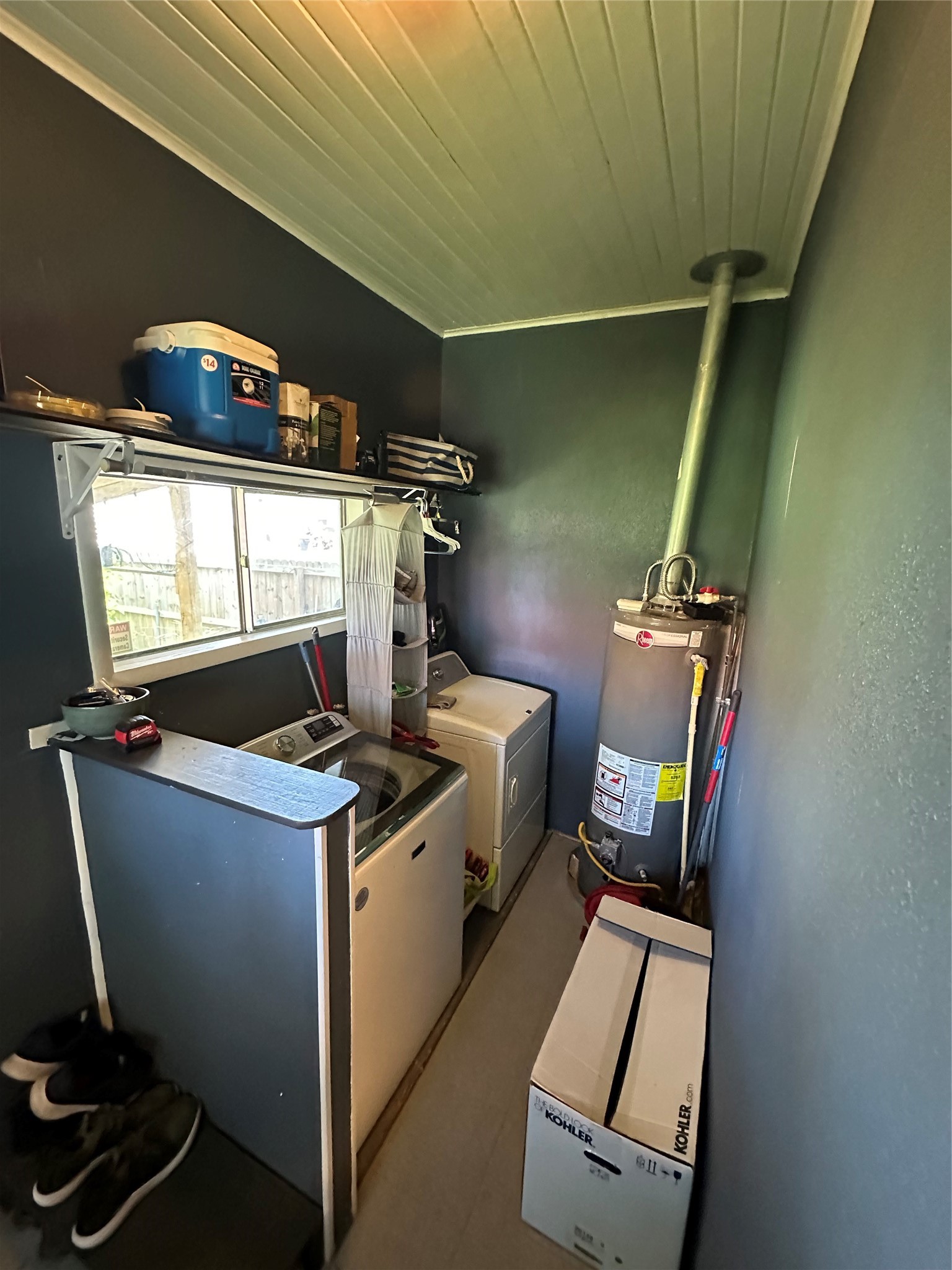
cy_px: 635
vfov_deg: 102.1
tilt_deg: -11.1
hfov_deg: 85.7
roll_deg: -2.0
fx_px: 513
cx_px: 476
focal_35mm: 14
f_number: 2.2
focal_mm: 2.22
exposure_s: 1/60
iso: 1250
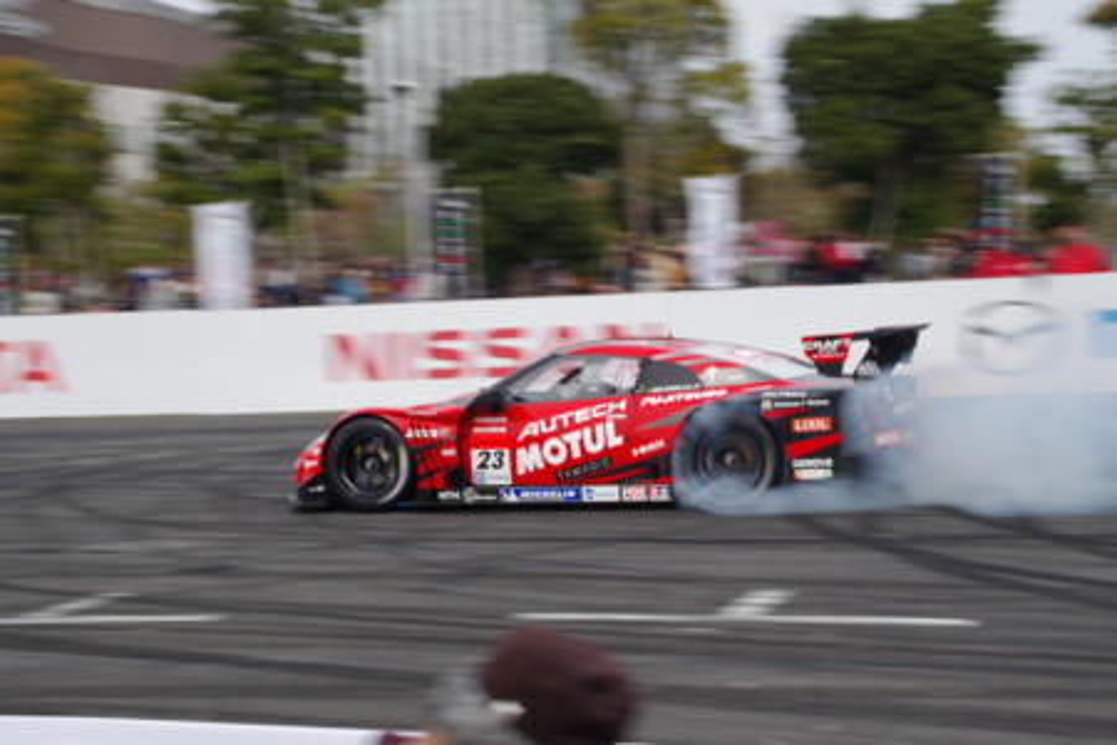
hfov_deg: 28.1
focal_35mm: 72
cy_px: 372
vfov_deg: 18.9
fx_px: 2234
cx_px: 558
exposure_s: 1/50
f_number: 16
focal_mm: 48
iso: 1000
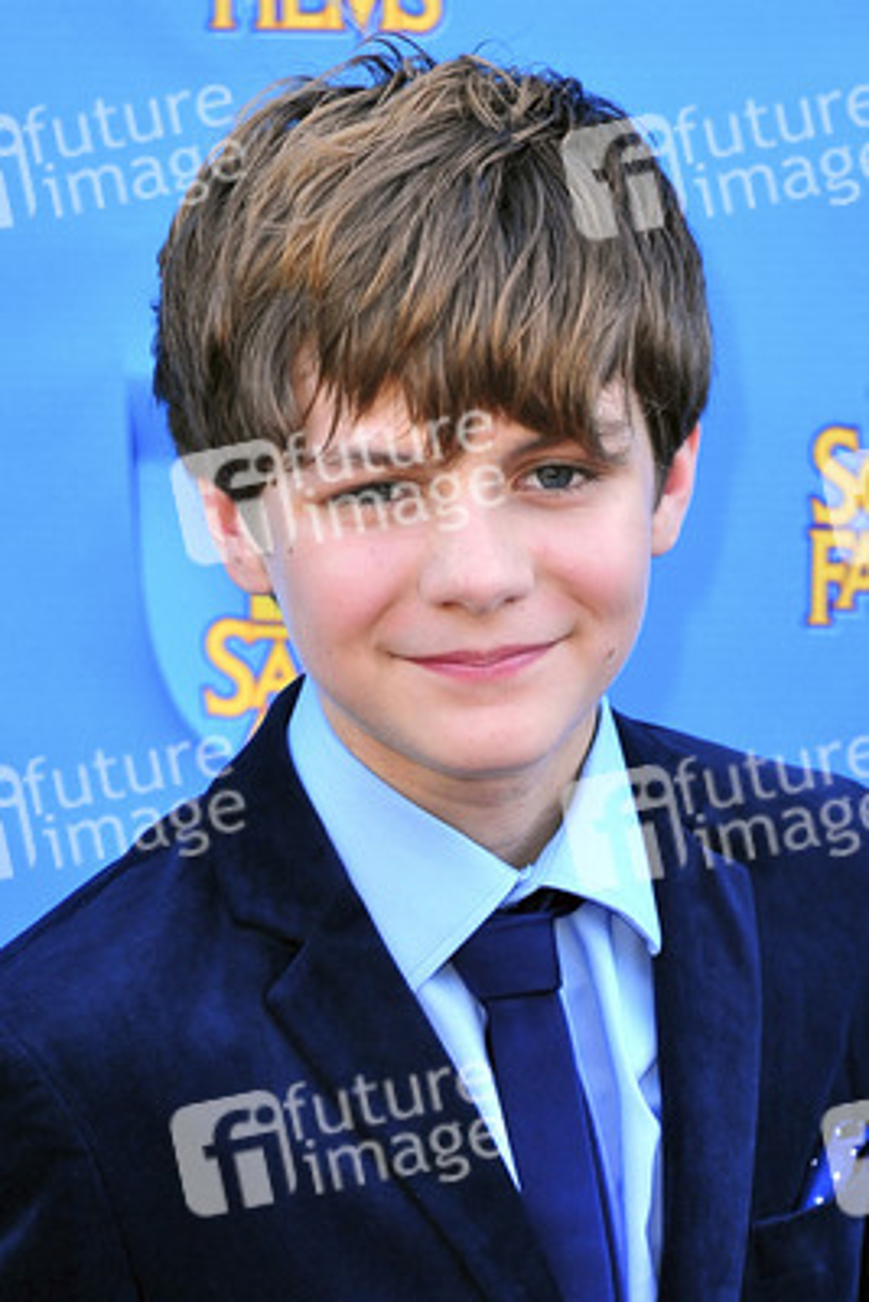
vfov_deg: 30.5
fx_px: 2387
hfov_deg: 20.6
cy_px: 651
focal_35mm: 66
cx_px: 434
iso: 800
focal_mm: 66
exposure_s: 1/500
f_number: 4
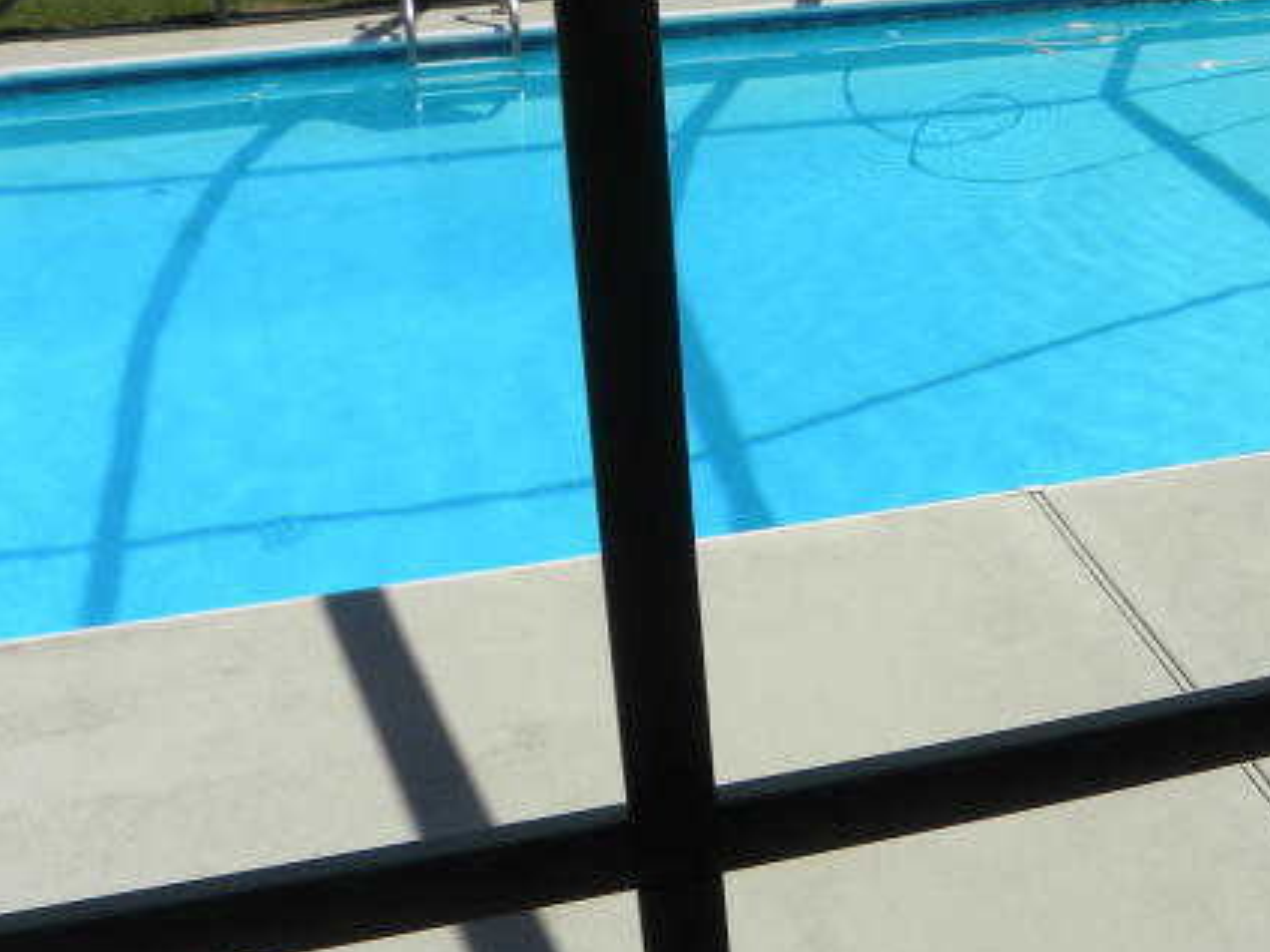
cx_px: 952
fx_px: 1798
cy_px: 237
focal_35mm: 49
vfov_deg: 29.2
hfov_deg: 37.9
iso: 64
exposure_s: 1/302
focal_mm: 4.6
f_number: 5
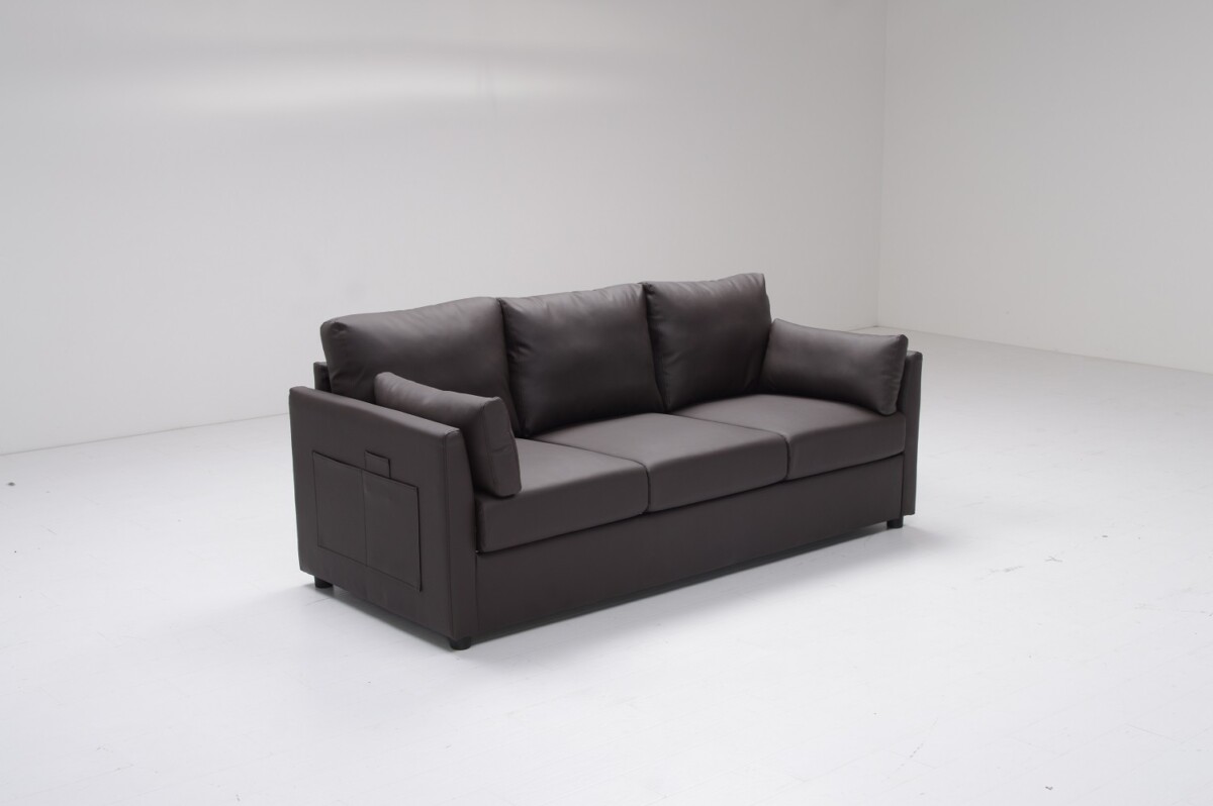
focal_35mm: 42
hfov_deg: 46.4
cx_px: 606
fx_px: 1414
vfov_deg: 31.8
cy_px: 403
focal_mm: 28
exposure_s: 1/125
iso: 100
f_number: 9
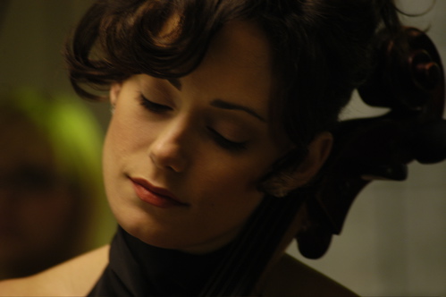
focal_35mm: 300
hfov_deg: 6.9
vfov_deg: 4.6
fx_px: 3714
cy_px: 148
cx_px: 223
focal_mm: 200
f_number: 5
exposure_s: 1/50
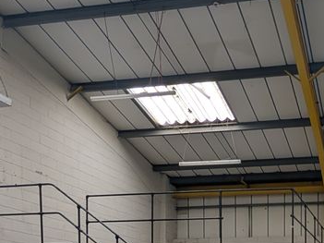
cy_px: 300
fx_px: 356
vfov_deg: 31.0
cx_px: 320
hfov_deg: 42.6
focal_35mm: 38
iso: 87
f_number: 1.7
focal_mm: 2.02
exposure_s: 1/142
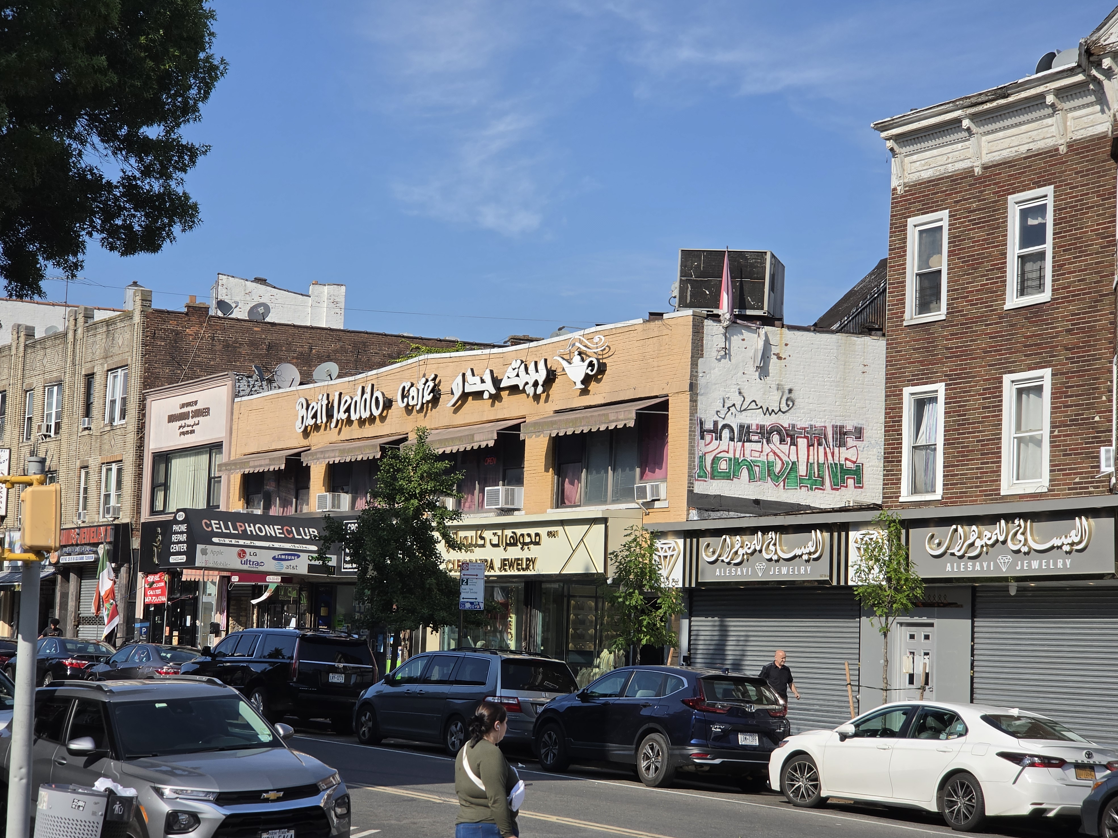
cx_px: 558
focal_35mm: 70
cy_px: 414
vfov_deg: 21.0
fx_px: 2261
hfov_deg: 27.8
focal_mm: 7
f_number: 2.4
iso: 25
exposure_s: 1/1208
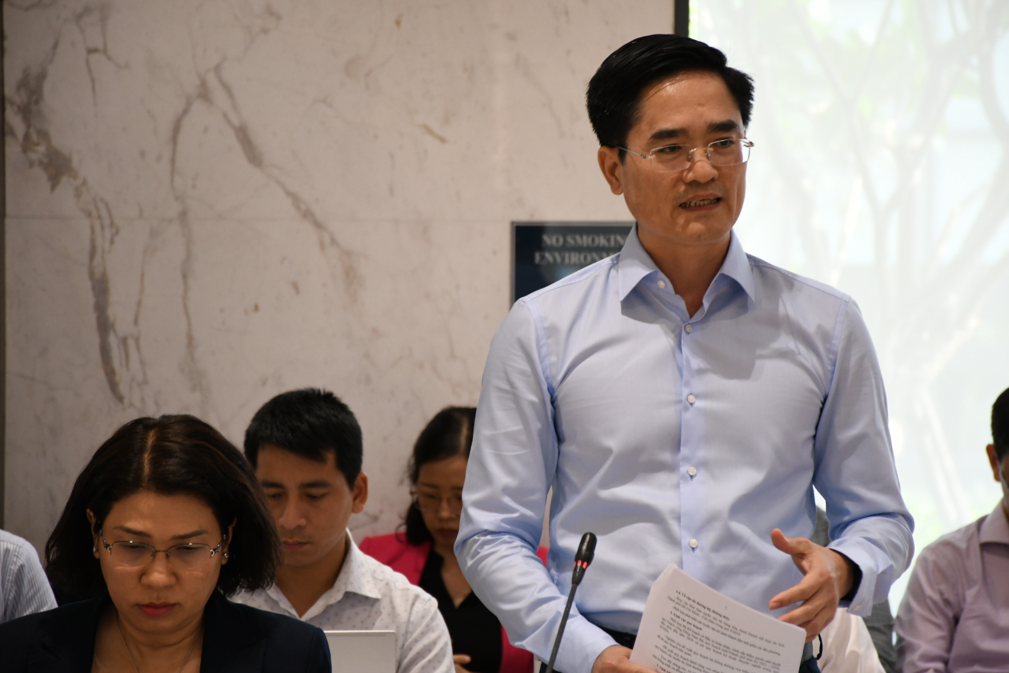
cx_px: 518
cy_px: 329
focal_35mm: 180
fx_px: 5045
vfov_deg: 7.6
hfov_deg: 11.4
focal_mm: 116
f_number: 5.6
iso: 1250
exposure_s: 1/100
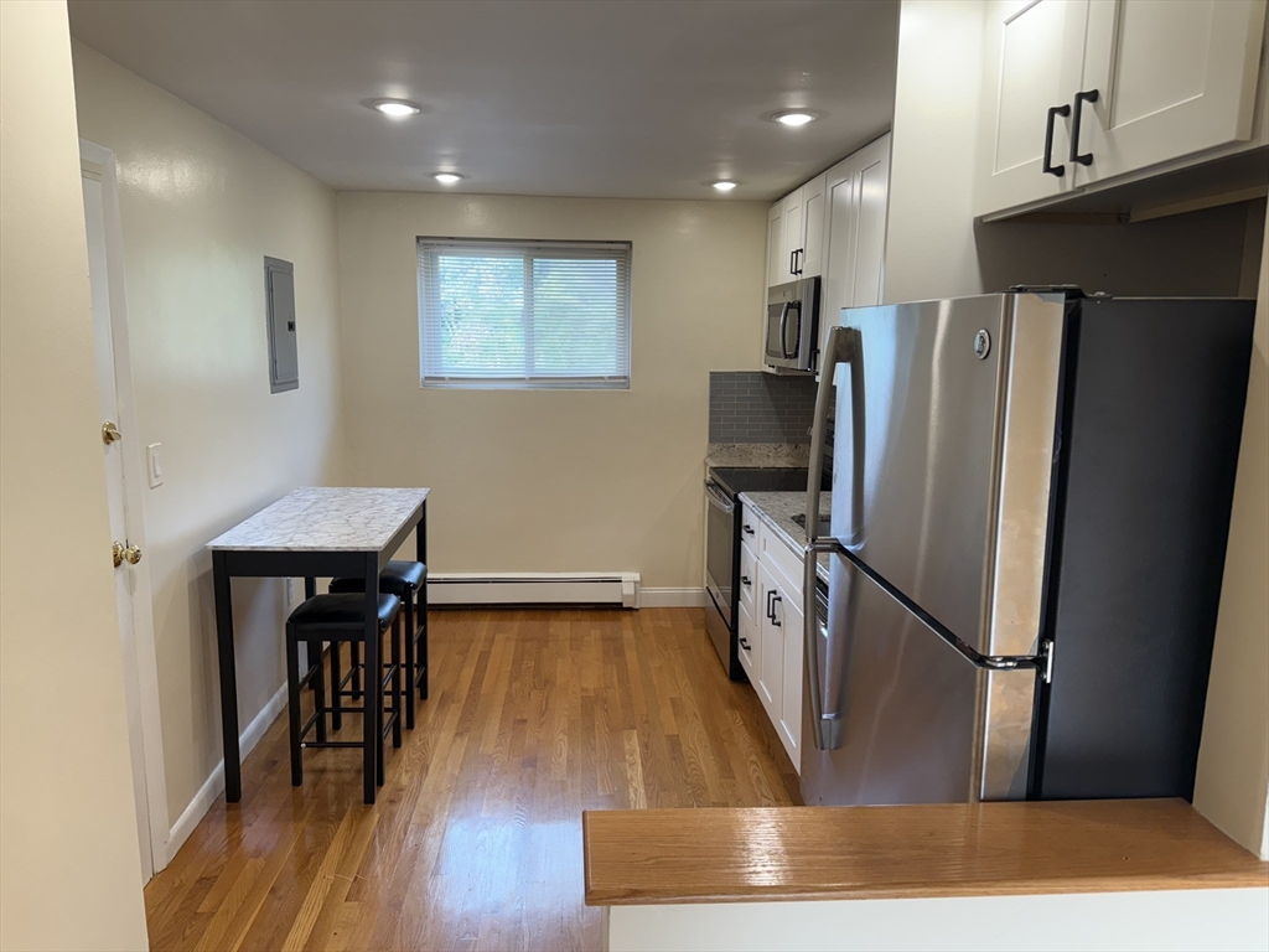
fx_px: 880
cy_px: 476
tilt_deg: -8.8
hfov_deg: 71.6
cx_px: 634
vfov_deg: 56.8
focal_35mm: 24
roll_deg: -0.9
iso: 125
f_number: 1.78
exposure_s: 1/120
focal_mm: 6.76
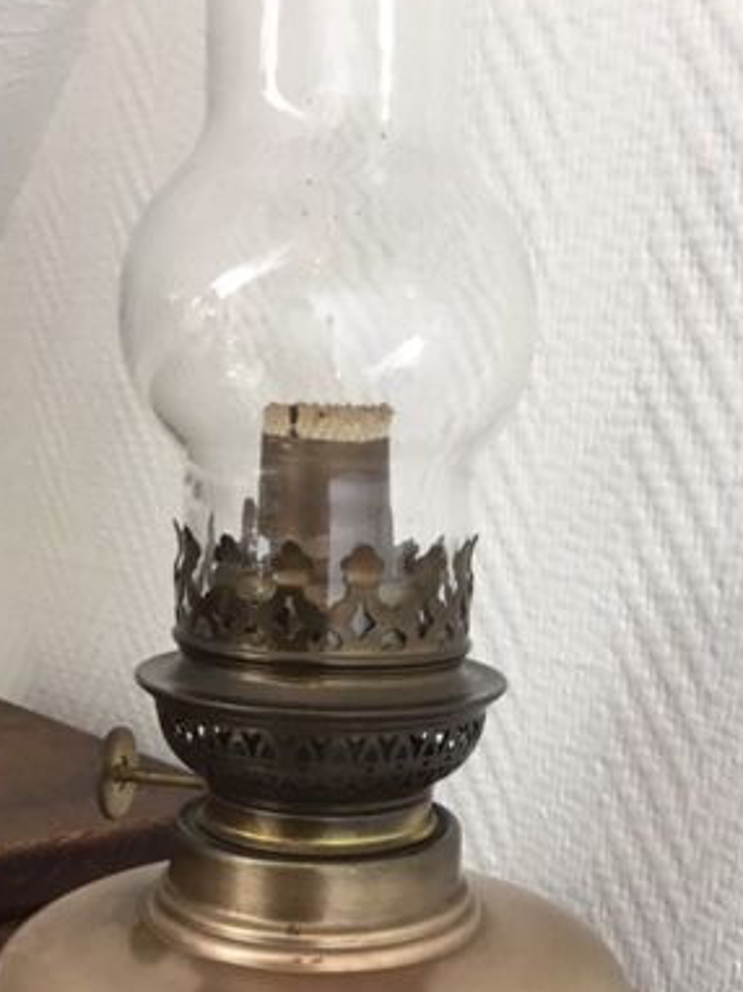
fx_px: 1490
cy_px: 797
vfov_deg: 35.6
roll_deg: -1.7
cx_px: 423
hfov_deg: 28.0
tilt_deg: -16.6
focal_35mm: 52
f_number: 2.4
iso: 80
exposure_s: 1/33
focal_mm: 3.3
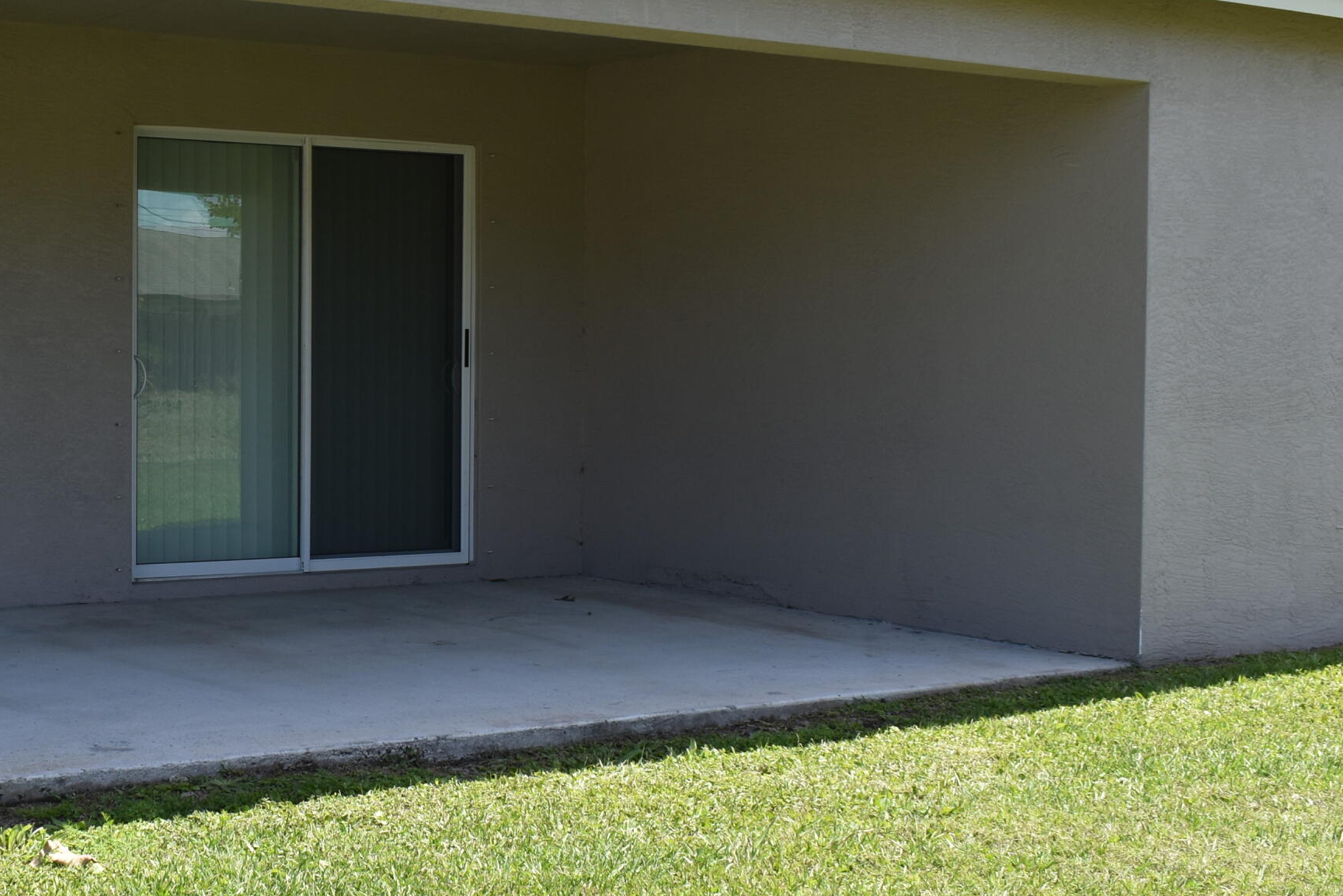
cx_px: 349
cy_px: 450
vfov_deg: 22.7
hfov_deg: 32.9
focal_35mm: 60
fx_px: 2233
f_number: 7.1
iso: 200
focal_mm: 23
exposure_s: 1/250
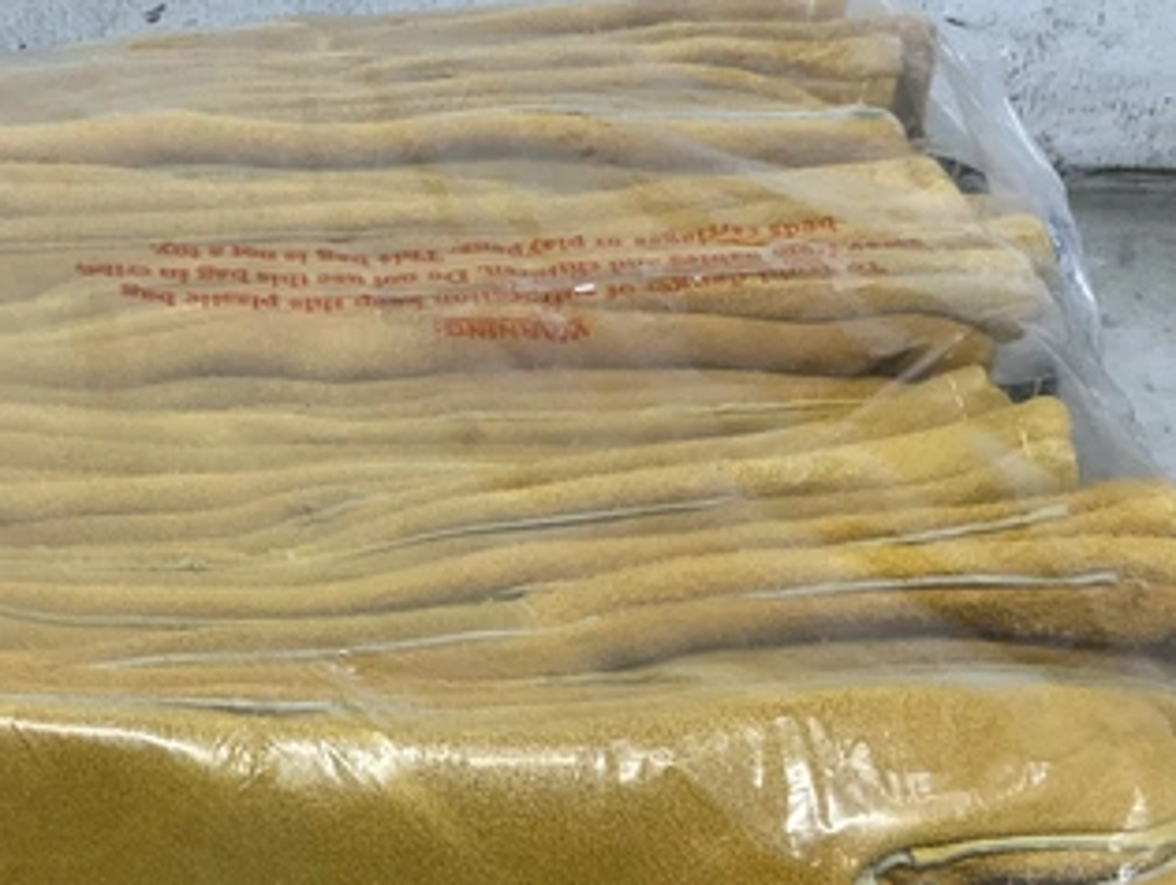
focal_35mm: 69
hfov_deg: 27.5
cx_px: 220
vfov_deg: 21.2
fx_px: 2347
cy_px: 618
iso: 32
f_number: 1.8
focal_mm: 3
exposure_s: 1/120
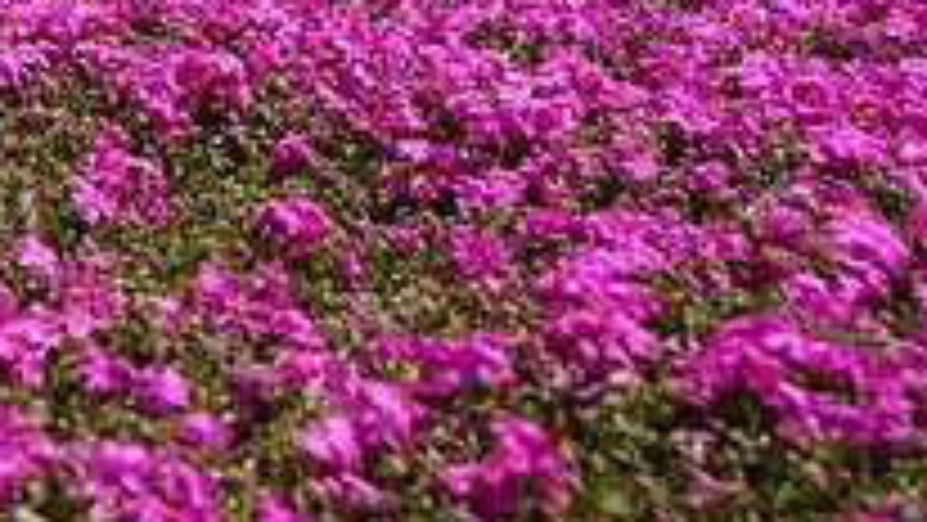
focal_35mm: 143
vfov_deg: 8.4
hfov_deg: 14.5
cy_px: -52
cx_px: -194
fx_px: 3516
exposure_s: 1/1600
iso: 800
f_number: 8
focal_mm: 55
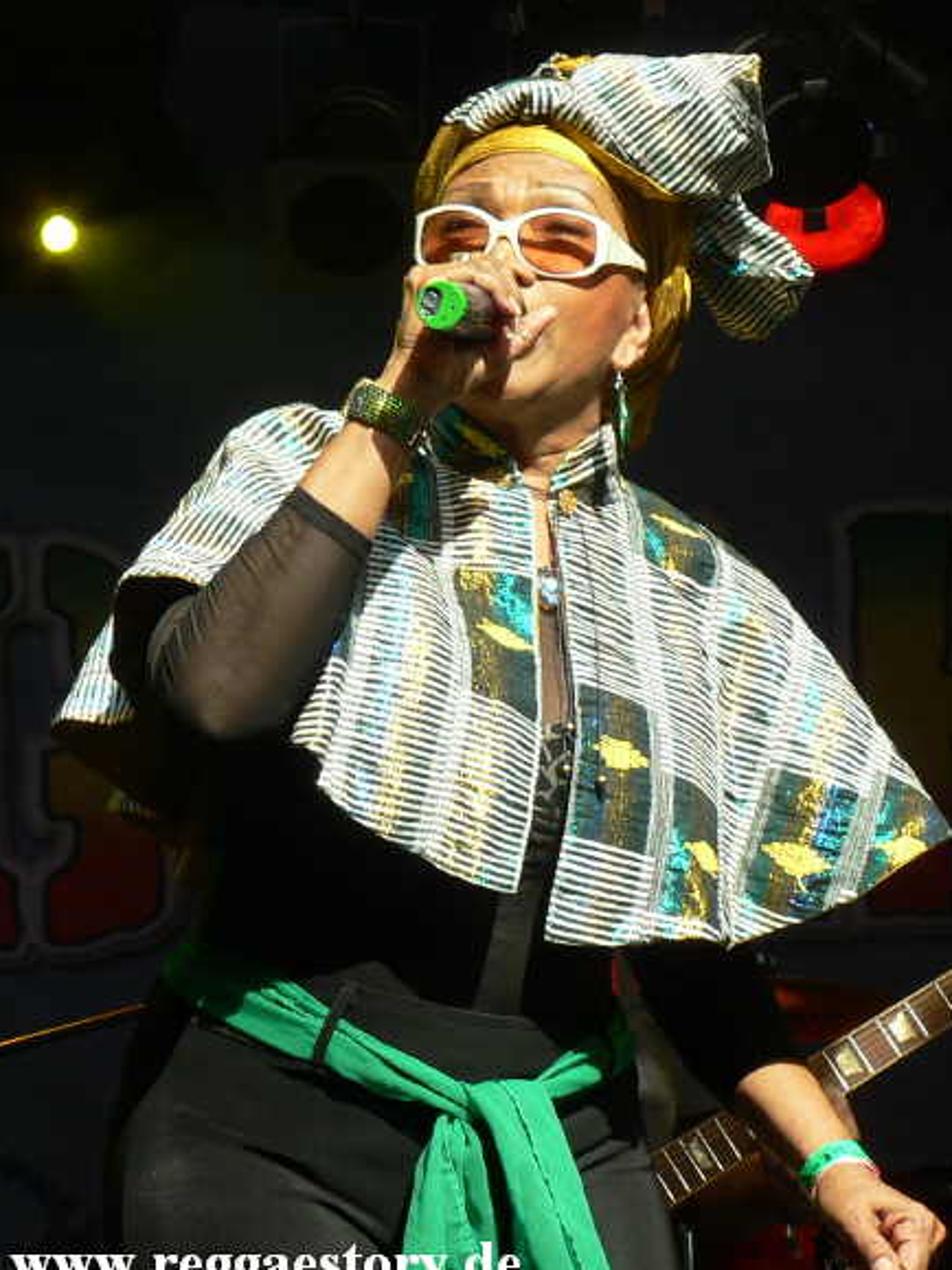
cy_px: 636
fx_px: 4108
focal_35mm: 112
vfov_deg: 17.6
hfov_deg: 13.2
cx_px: 474
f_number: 4
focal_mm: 18.6
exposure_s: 1/200
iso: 64
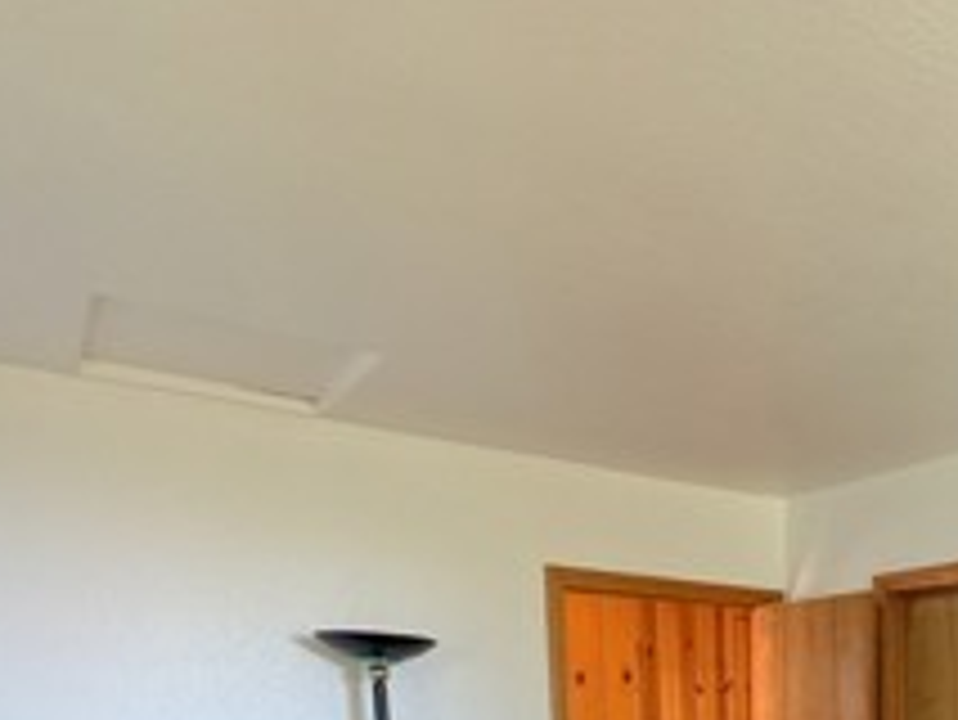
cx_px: 980
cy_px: 952
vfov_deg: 30.6
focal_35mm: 36
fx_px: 997
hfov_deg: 43.2
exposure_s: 1/129
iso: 200
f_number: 1.7
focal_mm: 2.02
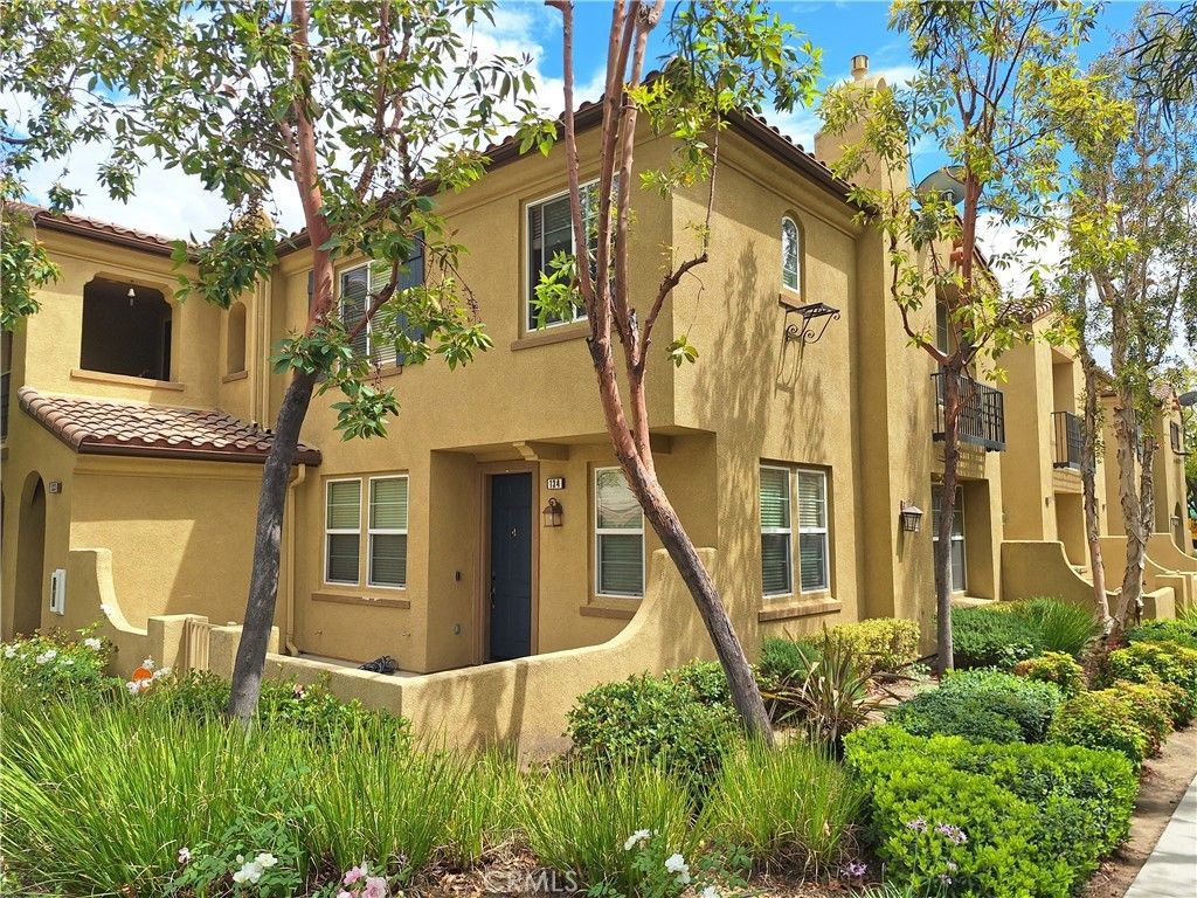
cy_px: 449
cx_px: 598
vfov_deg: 58.9
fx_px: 795
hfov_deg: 73.9
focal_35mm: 23
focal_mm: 5.54
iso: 40
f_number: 1.8
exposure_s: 1/1757
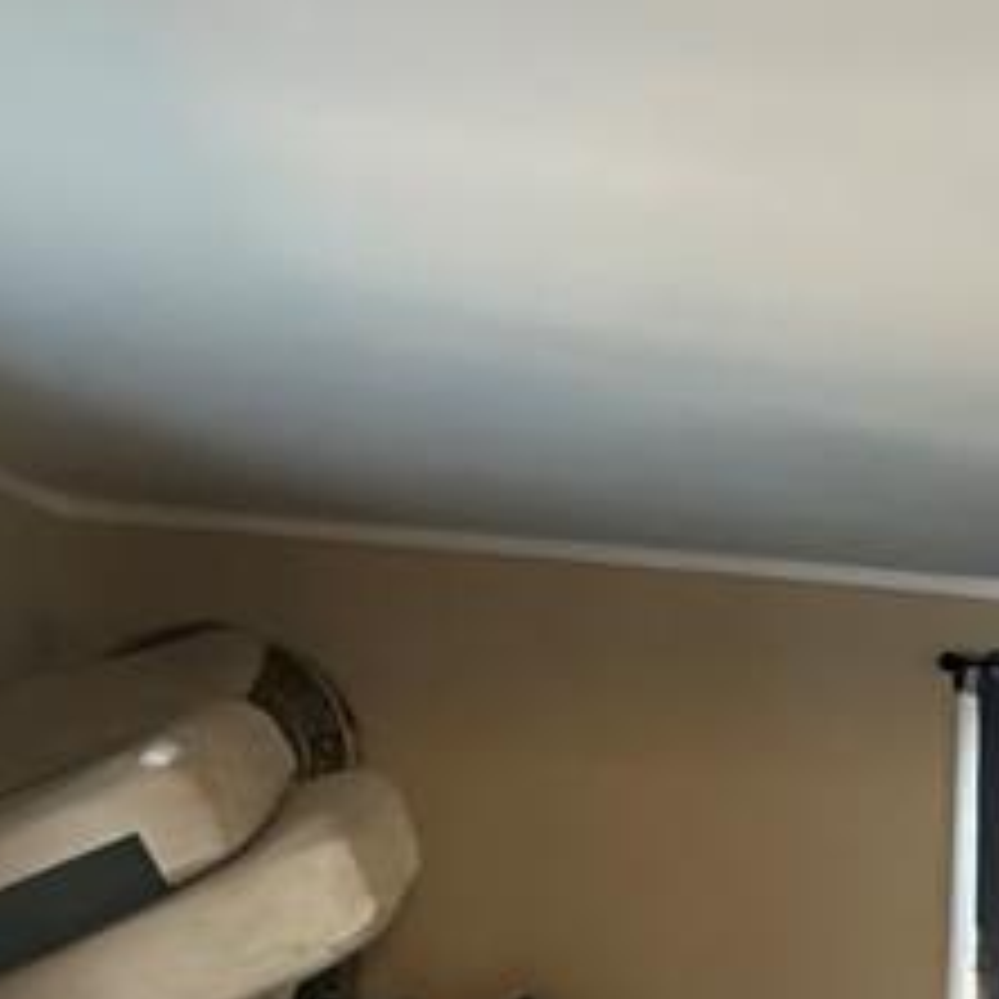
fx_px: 1861
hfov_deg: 28.2
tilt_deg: -4.1
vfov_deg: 28.4
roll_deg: -2.8
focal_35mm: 57
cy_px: 968
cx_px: 1004
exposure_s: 1/40
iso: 1000
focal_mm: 2.22
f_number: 2.2
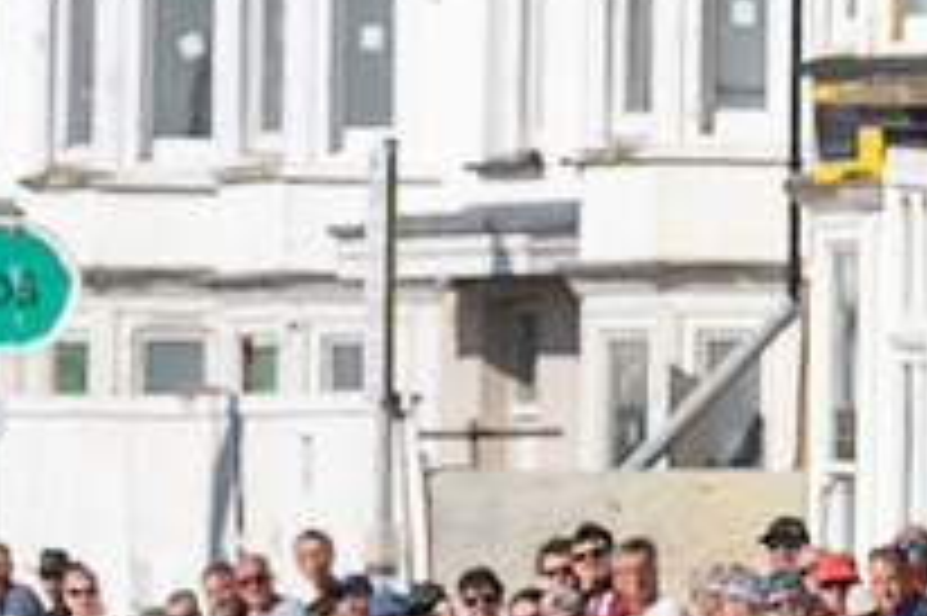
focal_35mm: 1122
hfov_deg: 1.8
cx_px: 462
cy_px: 124
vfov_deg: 1.2
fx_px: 28868
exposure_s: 1/1000
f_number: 4.5
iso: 100
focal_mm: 156
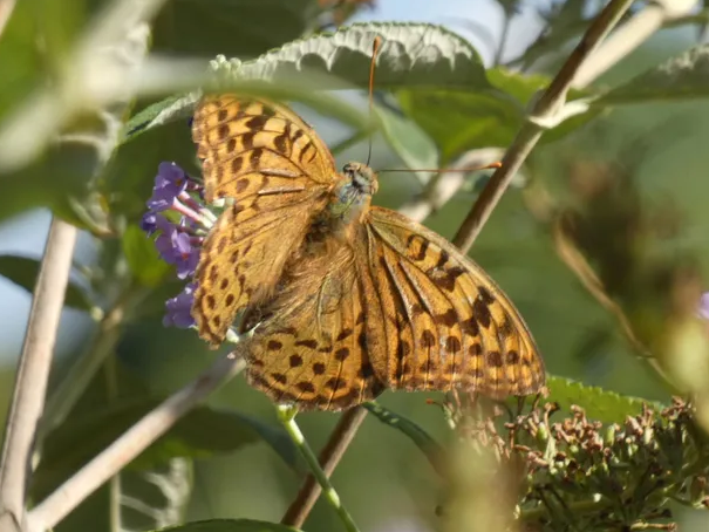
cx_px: 340
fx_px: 8952
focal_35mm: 437
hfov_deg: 4.5
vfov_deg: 3.4
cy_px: 252
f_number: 5.6
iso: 100
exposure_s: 1/80
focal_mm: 74
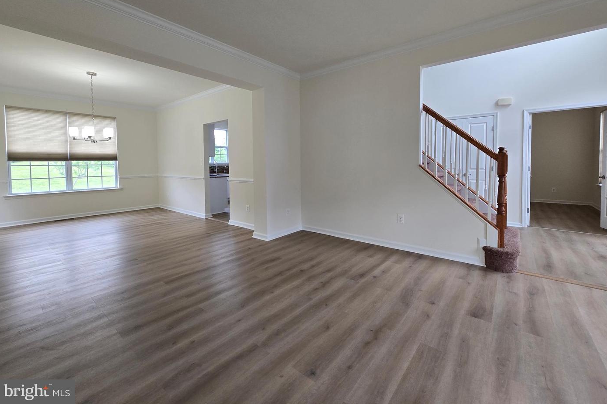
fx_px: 236
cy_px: 169
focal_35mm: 14
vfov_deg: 80.6
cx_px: 312
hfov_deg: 104.2
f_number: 2.2
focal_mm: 2.2
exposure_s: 1/60
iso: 80
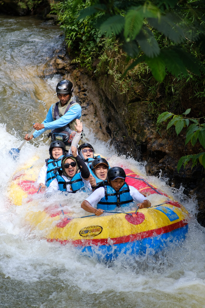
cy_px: 154
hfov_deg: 10.7
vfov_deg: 16.0
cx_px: 102
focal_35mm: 128
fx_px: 1093
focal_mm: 85
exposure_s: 1/1700
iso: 200
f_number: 1.8
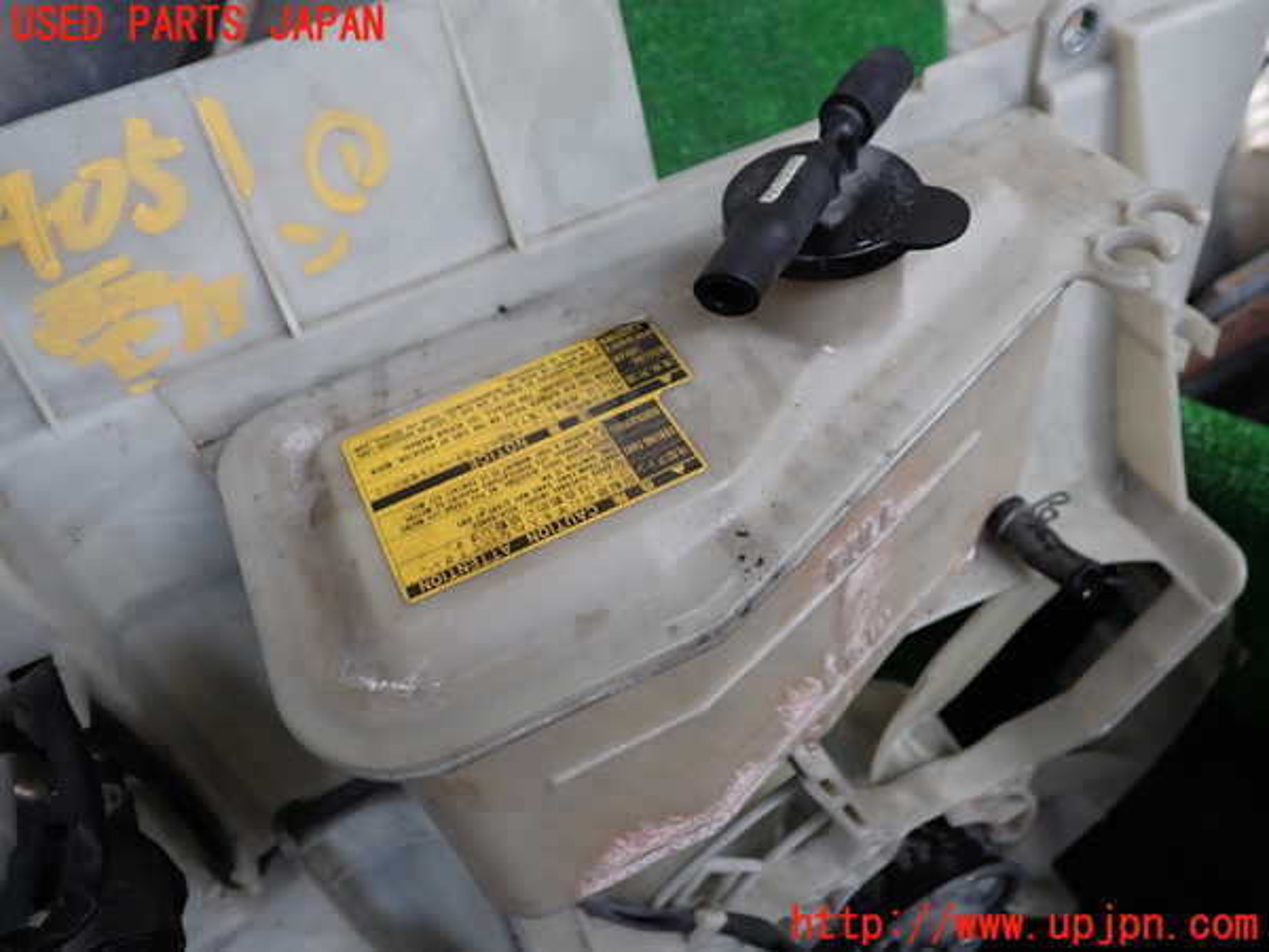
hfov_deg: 60.0
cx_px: 634
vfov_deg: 46.8
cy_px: 476
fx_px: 1100
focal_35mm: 30
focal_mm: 5.4
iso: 100
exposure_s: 1/100
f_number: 2.3
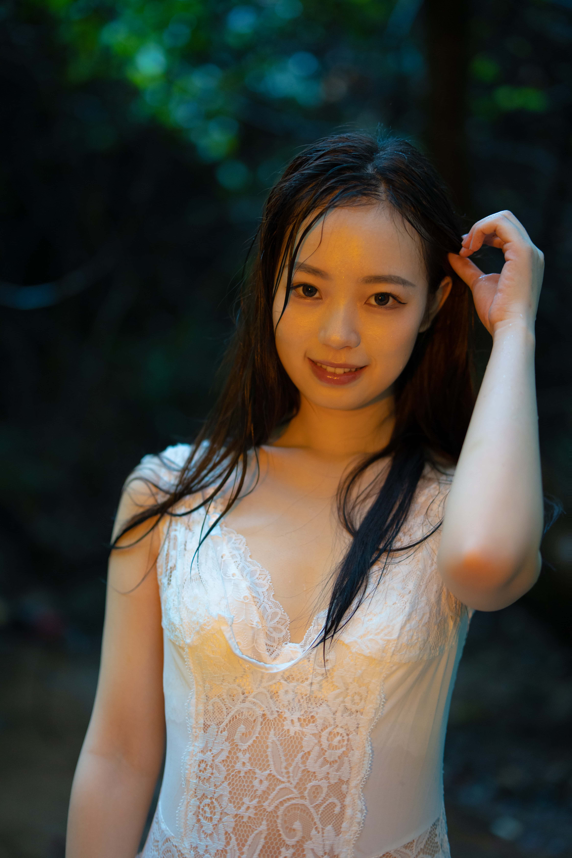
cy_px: 429
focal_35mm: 50
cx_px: 286
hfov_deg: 27.0
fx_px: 1192
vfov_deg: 39.6
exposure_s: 1/250
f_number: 1.4
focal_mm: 50
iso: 1000
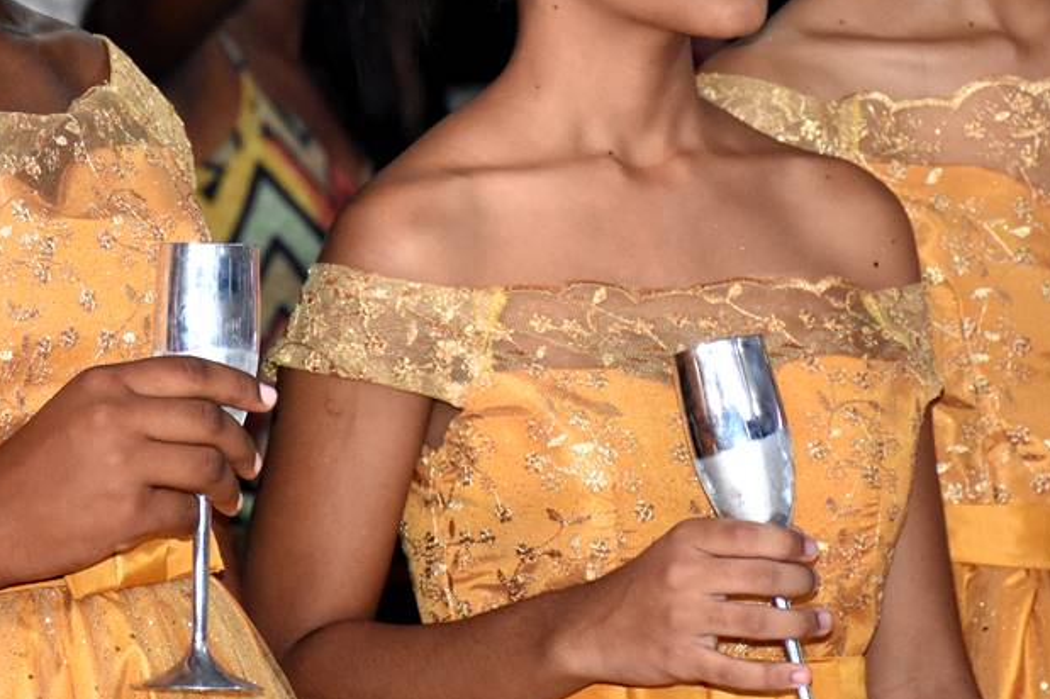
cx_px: 243
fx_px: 8483
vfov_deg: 4.7
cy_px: 87
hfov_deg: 7.1
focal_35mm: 291
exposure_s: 1/100
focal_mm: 100
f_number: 5.6
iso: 2500
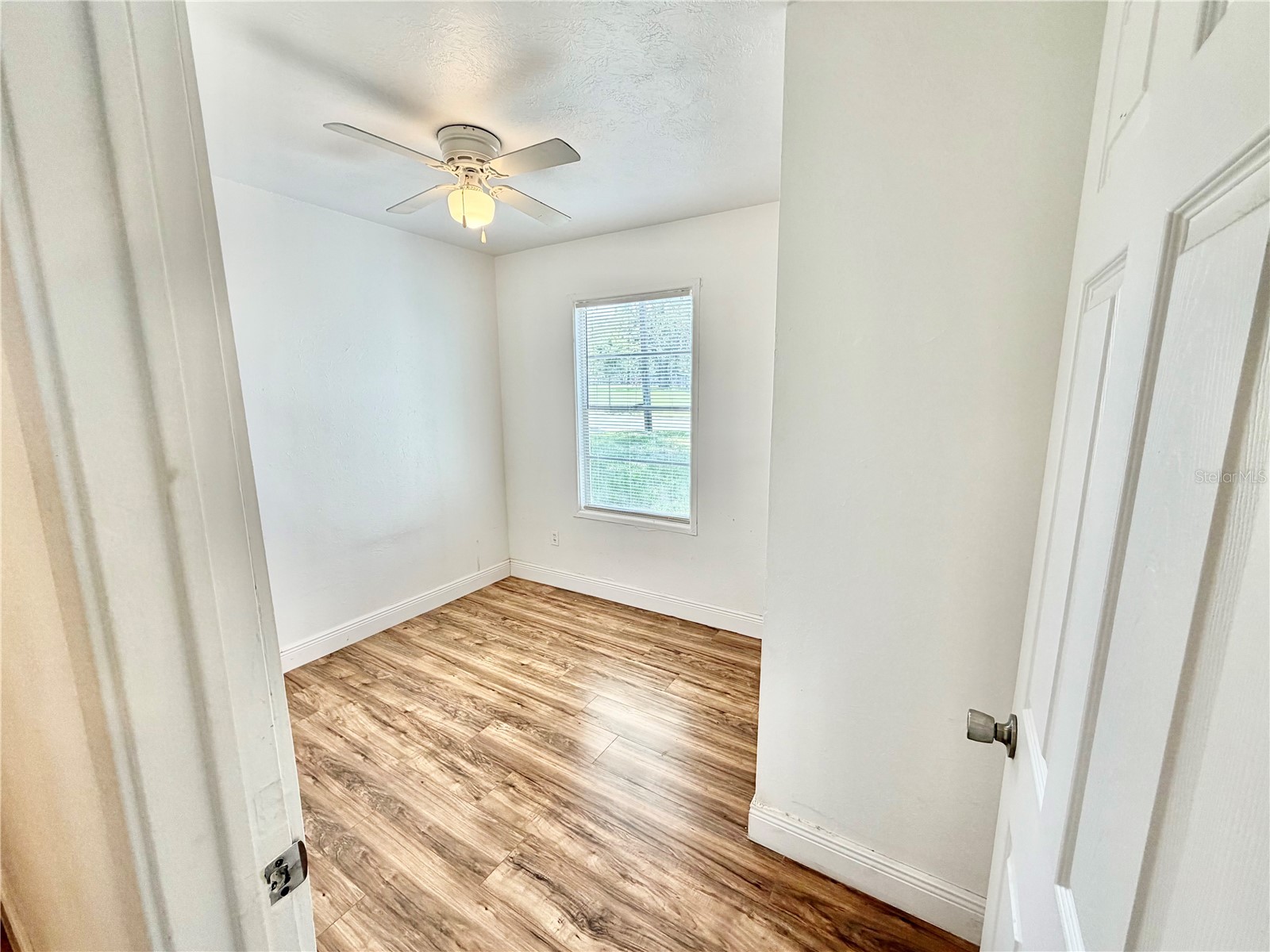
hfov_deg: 102.1
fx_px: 514
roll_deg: +0.0
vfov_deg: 85.7
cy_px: 476
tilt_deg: -9.8
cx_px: 635
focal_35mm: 14
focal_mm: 2.22
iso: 100
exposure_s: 1/120
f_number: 2.2
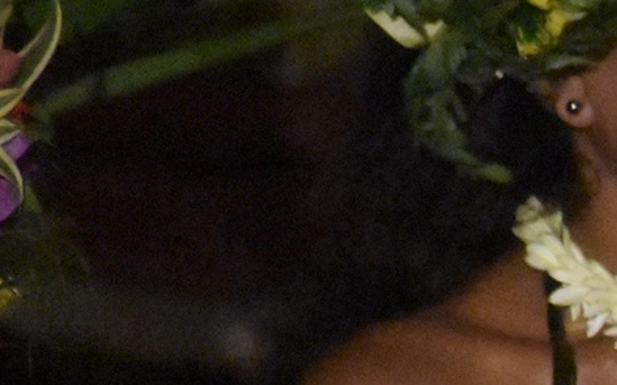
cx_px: 1442
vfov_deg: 0.7
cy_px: 724
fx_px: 31852
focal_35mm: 1894
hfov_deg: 1.1
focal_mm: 195
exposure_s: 1/250
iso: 10000
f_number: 5.3
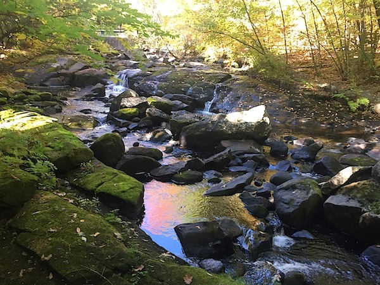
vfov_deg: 48.2
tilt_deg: -15.9
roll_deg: -1.3
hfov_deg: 61.7
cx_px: 190
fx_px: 318
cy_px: 142
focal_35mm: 29
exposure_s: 1/30
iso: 40
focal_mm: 4.15
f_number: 2.2
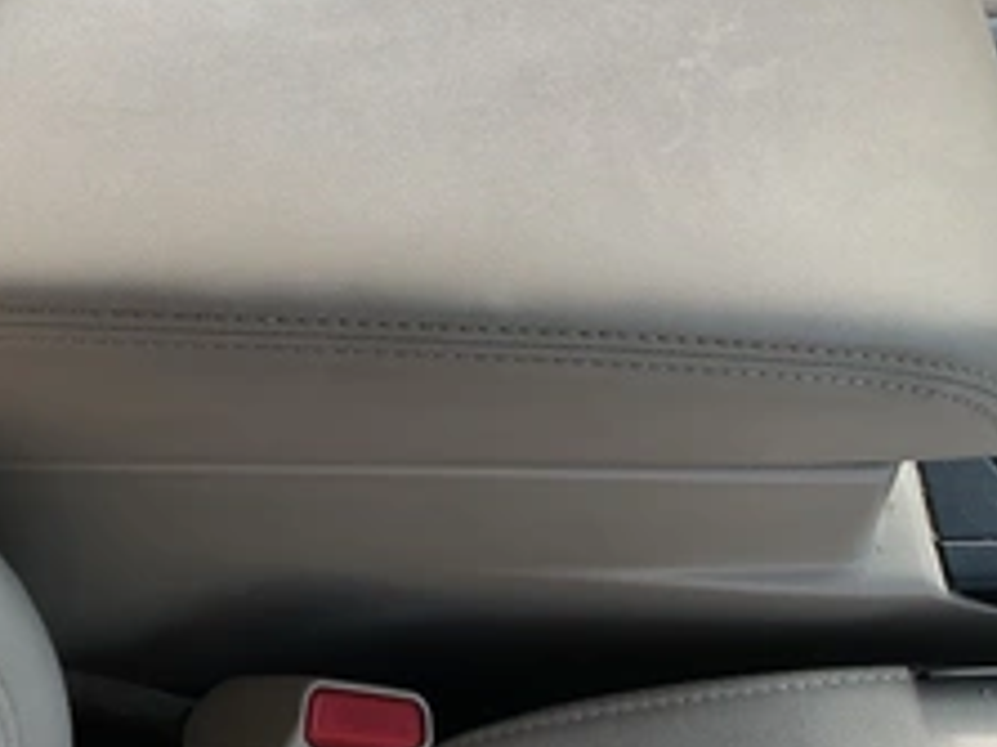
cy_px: 179
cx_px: 264
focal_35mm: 52
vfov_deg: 27.6
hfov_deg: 36.1
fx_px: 1497
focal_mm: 3
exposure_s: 1/442
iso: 25
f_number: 1.8
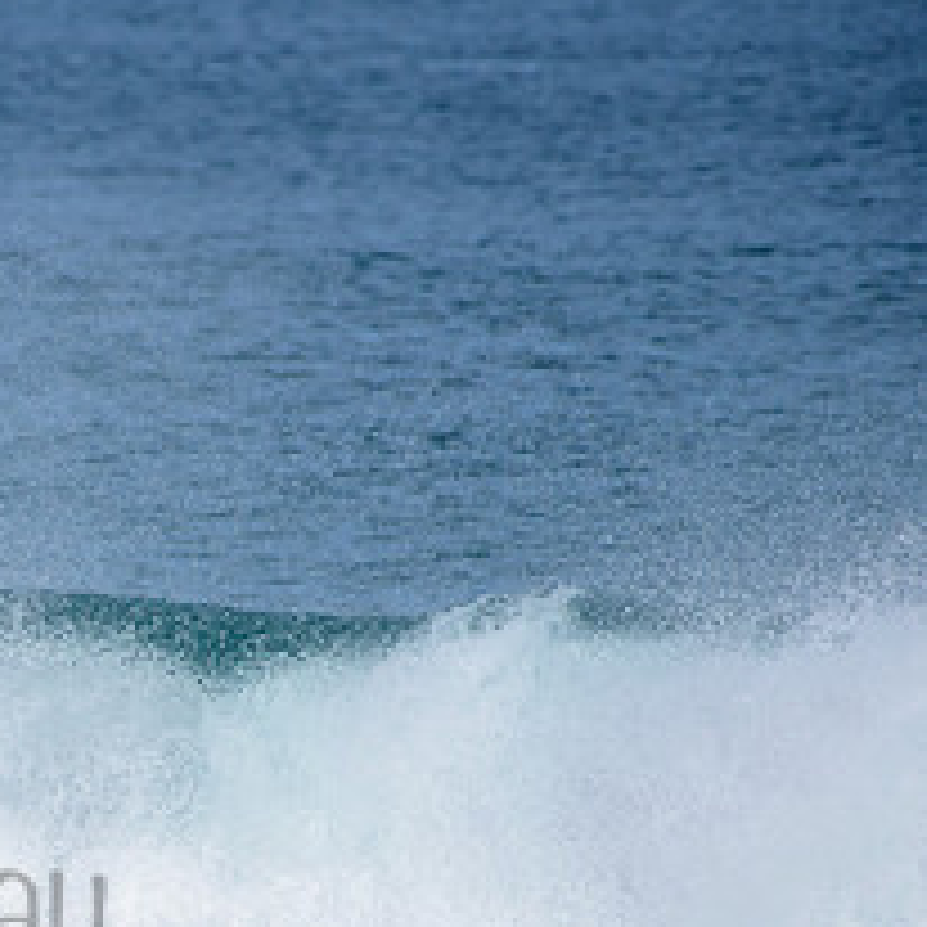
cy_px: 853
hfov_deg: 1.5
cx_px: -369
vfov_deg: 1.5
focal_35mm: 1199
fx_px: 36327
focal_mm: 500
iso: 250
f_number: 6.3
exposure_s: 1/2500
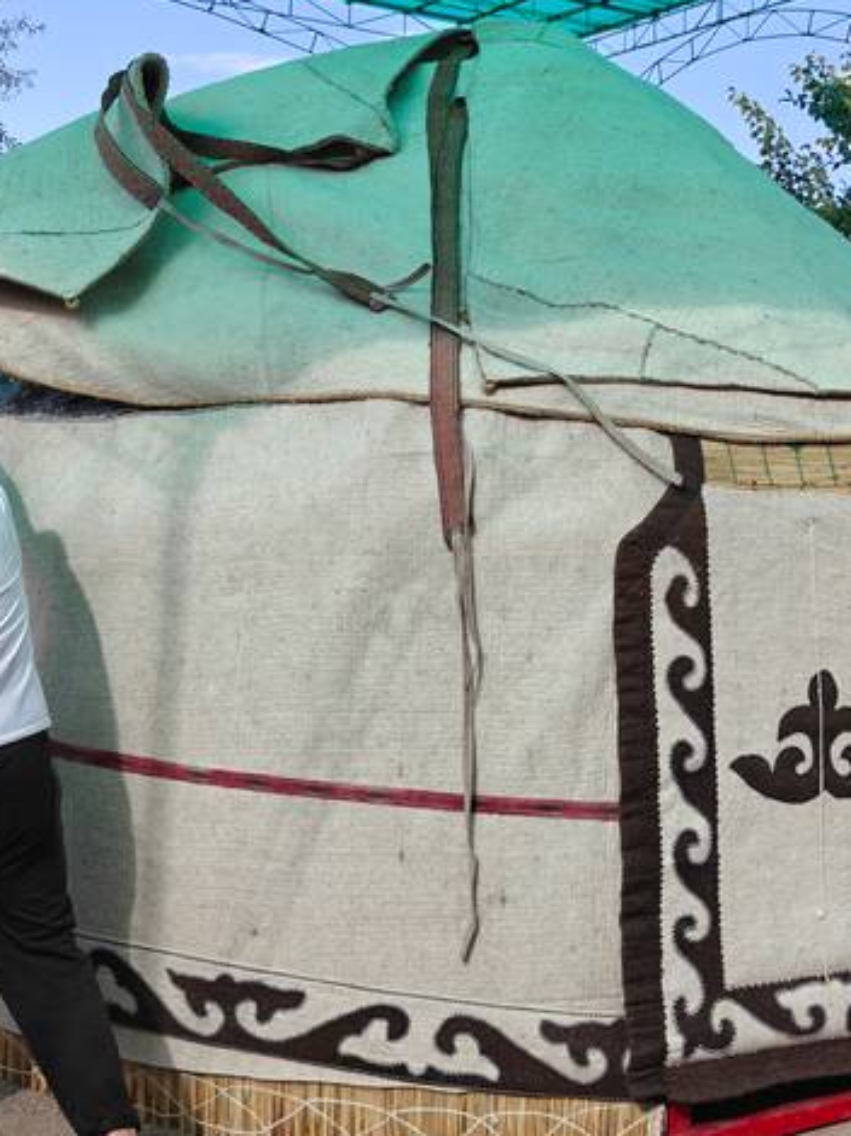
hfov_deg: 30.7
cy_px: 363
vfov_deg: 39.9
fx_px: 1542
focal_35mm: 47
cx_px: 544
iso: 125
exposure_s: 1/1882
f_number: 1.6
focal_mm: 6.06
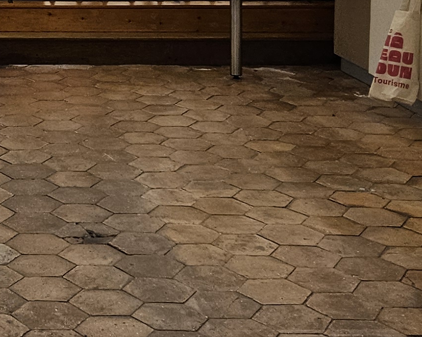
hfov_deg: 17.3
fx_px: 1311
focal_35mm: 105
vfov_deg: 14.1
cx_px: -110
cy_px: -96
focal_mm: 5.4
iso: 200
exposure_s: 1/190
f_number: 1.8
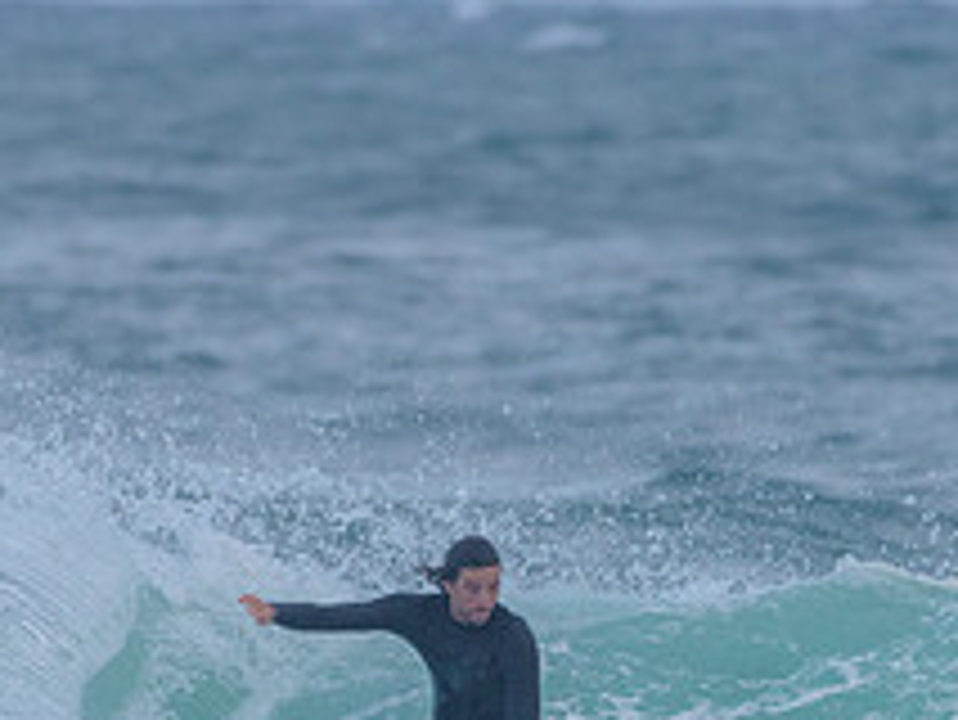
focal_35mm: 1602
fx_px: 44360
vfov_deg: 0.9
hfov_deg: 1.2
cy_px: 676
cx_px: 292
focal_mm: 500
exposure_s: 1/2000
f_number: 5.6
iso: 640
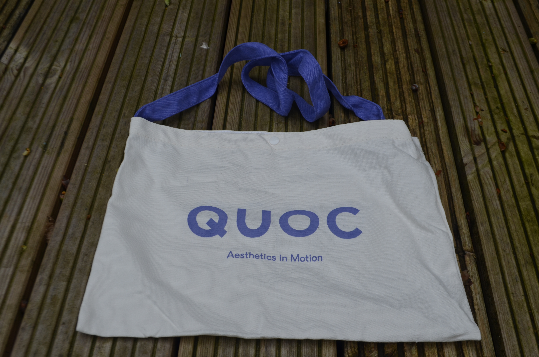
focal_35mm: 36
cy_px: 178
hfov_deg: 53.2
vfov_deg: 36.7
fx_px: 538
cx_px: 270
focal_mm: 24
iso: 200
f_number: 6.3
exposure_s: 1/160
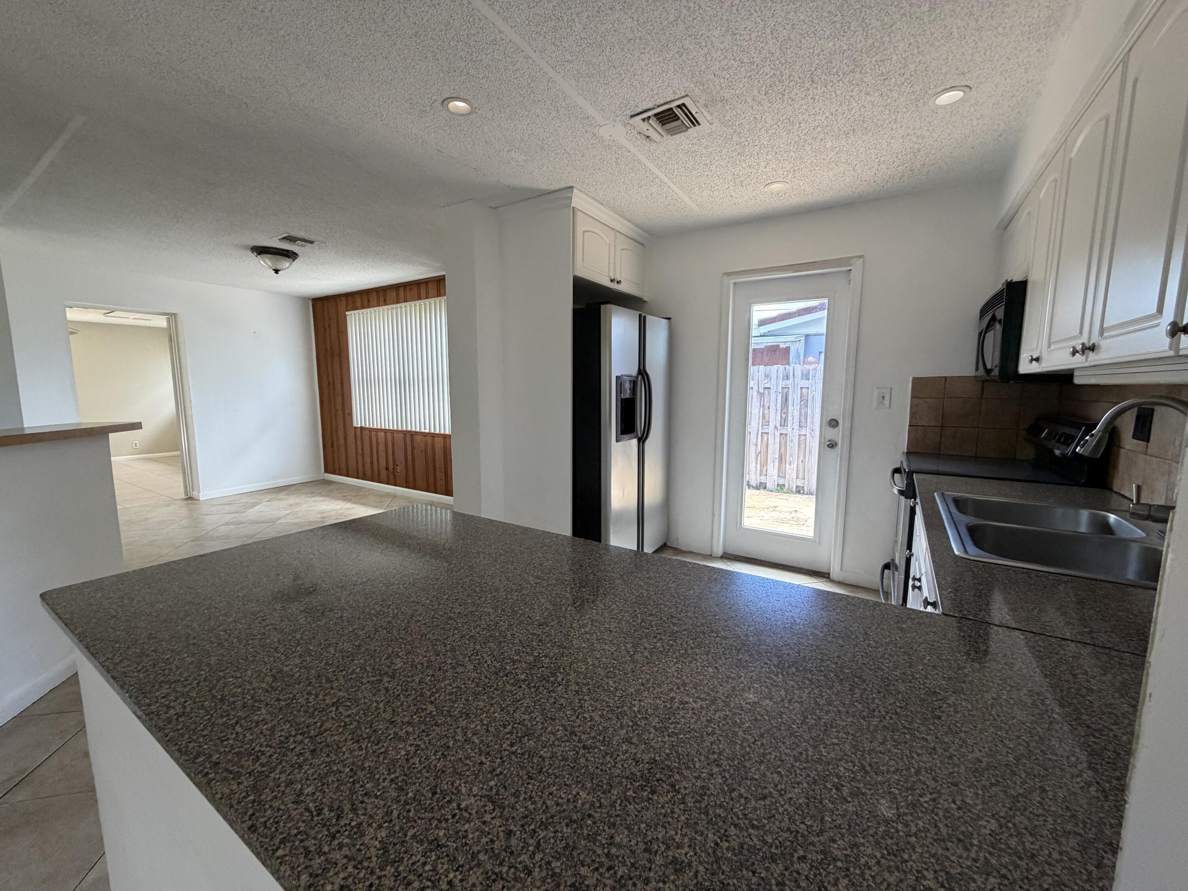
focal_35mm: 14
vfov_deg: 85.7
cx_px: 594
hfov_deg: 102.1
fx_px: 480
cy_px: 446
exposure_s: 1/103
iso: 320
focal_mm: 2.22
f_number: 2.2
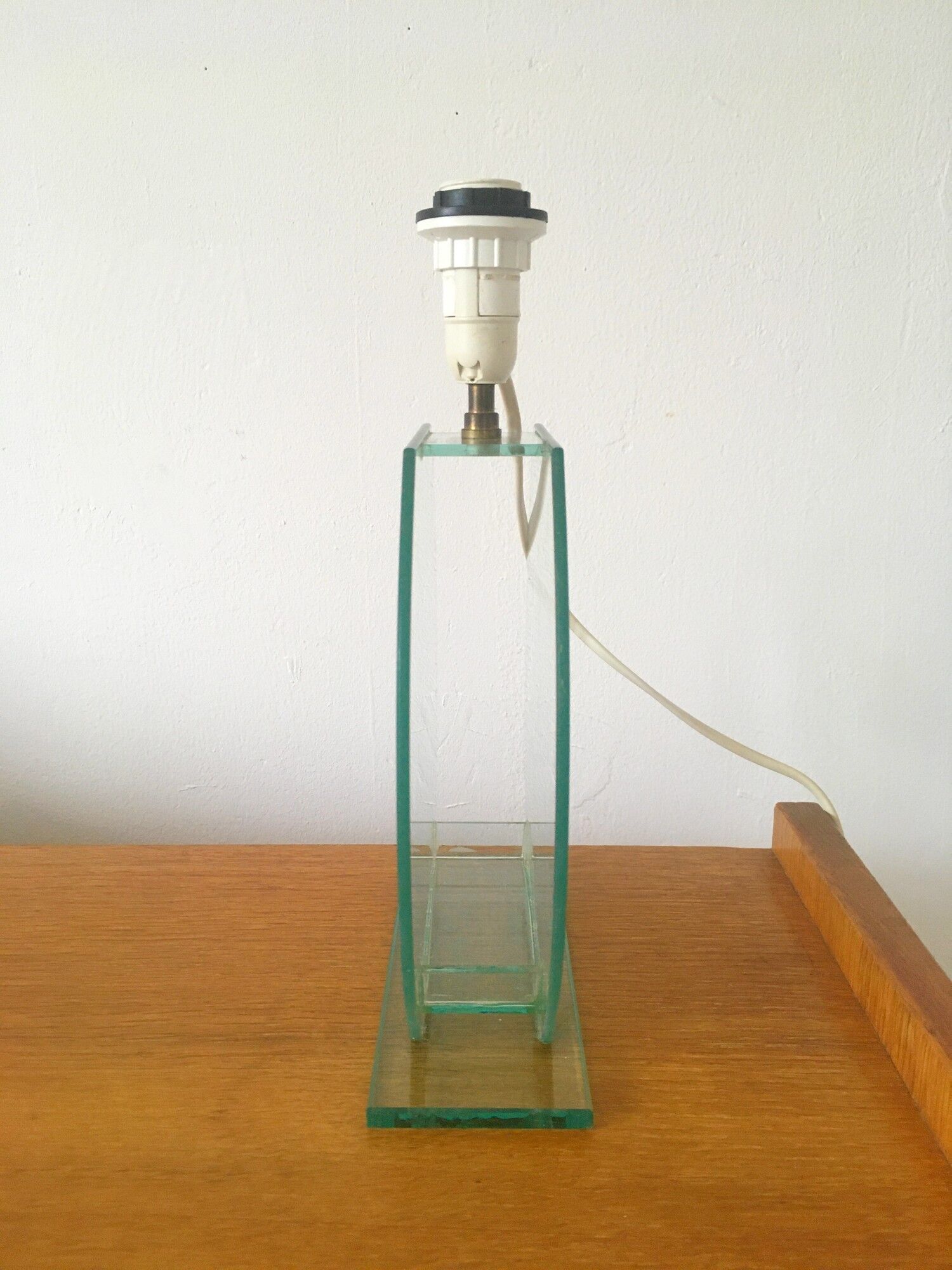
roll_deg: +1.2
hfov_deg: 48.2
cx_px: 476
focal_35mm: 29
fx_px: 1063
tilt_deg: -14.6
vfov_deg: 61.7
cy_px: 635
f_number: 2.2
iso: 160
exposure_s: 1/33
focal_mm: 4.15
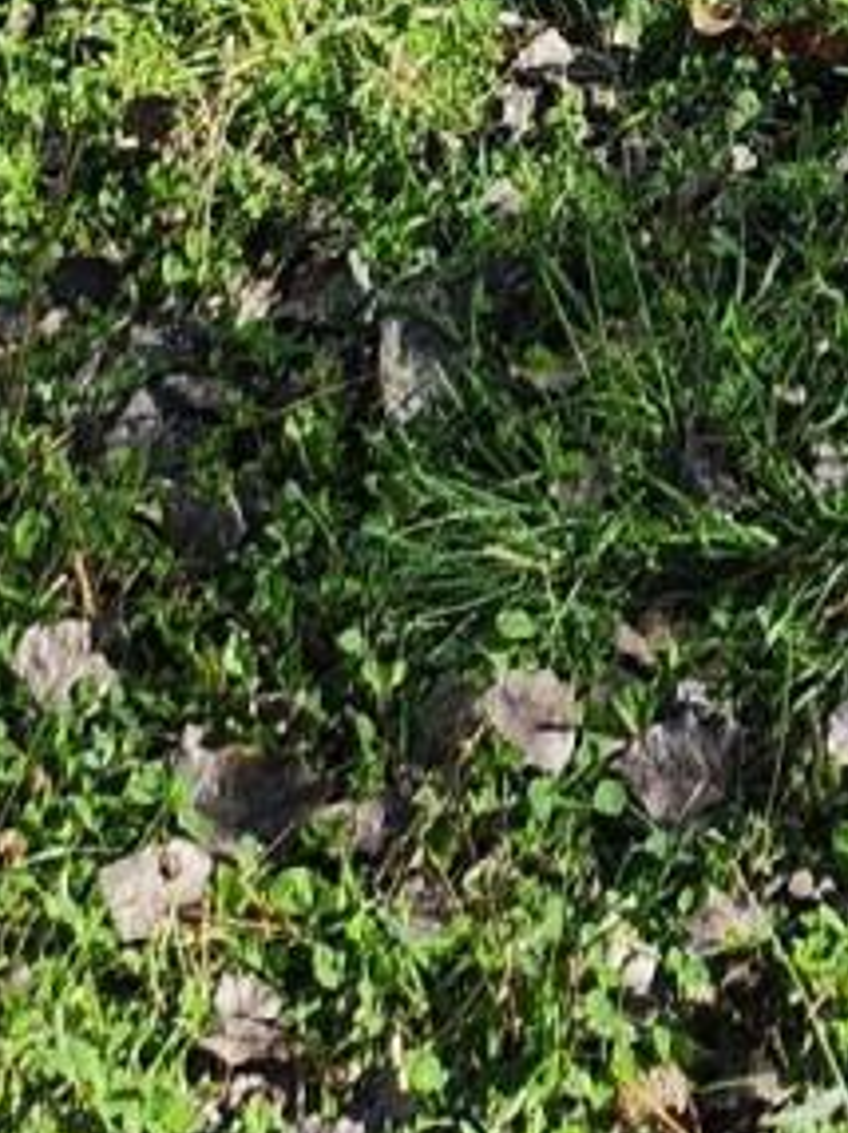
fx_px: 5267
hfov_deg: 9.2
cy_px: -2056
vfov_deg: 9.9
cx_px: 273
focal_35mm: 161
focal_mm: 5.54
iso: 25
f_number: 1.8
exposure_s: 1/697
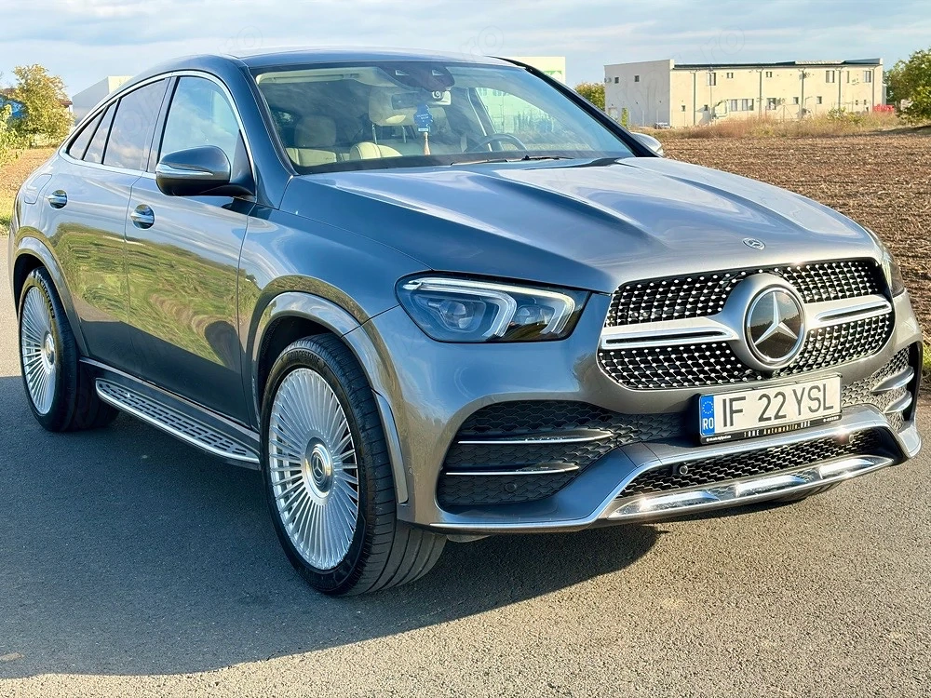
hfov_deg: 36.8
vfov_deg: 28.0
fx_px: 1399
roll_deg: +0.8
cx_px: 466
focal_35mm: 52
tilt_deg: -9.3
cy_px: 349
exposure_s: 1/1048
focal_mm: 5.96
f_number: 1.6
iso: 40
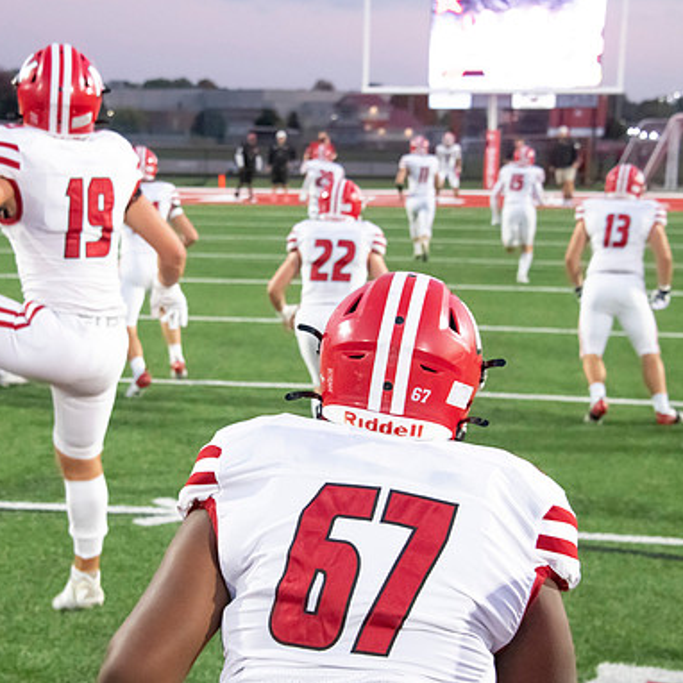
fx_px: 1875
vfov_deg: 20.6
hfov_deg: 20.6
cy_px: 342
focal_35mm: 84
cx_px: 265
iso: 10000
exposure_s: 1/320
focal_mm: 65
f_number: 7.1
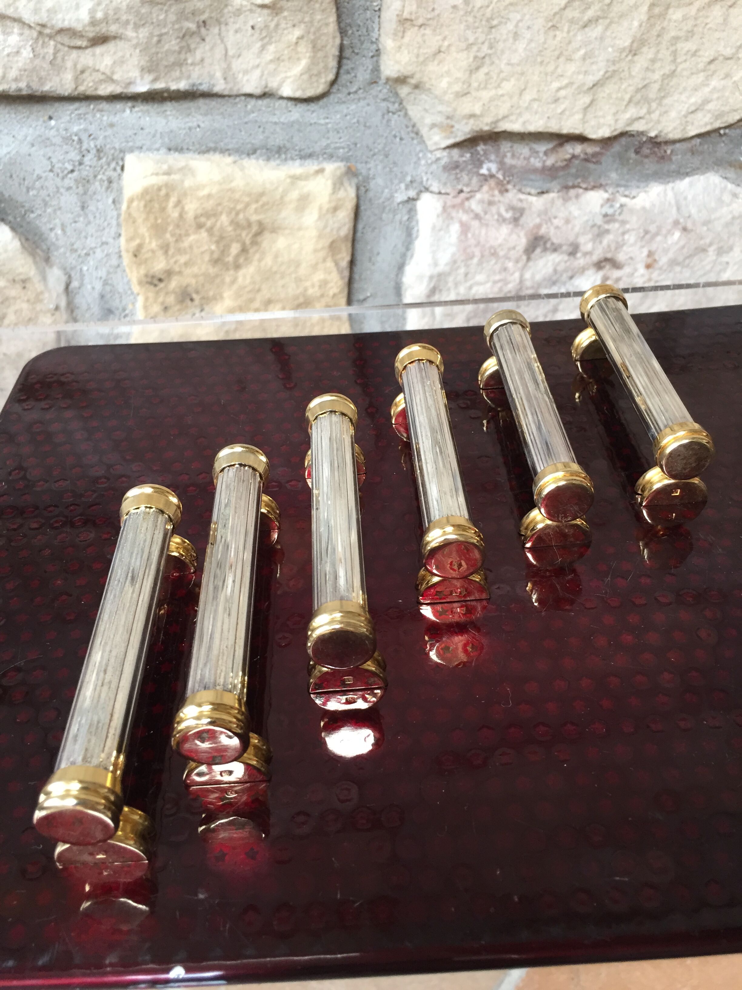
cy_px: 495
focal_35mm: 29
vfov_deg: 61.7
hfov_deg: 48.2
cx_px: 371
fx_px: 829
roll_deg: +6.2
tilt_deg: -39.6
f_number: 2.2
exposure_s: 1/33
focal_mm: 4.15
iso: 160
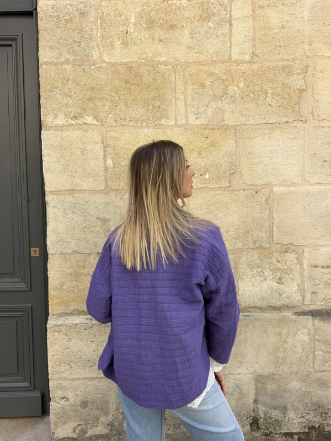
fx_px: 306
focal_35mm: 24
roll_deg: -0.2
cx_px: 166
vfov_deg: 71.6
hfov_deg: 56.8
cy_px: 220
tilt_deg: -2.7
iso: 80
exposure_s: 1/1374
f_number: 1.78
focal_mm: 6.86
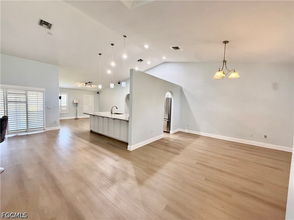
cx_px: 147
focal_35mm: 14
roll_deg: -2.0
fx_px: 119
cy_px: 110
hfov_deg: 102.1
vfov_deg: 85.7
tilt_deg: -3.8
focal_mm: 2.22
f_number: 2.2
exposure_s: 1/120
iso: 250
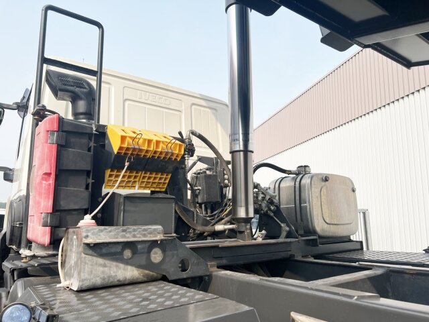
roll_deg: -0.5
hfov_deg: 67.3
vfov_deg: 53.1
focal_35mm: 26
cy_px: 161
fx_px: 322
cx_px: 214
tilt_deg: +9.4
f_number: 1.5
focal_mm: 5.7
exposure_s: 1/3257
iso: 50
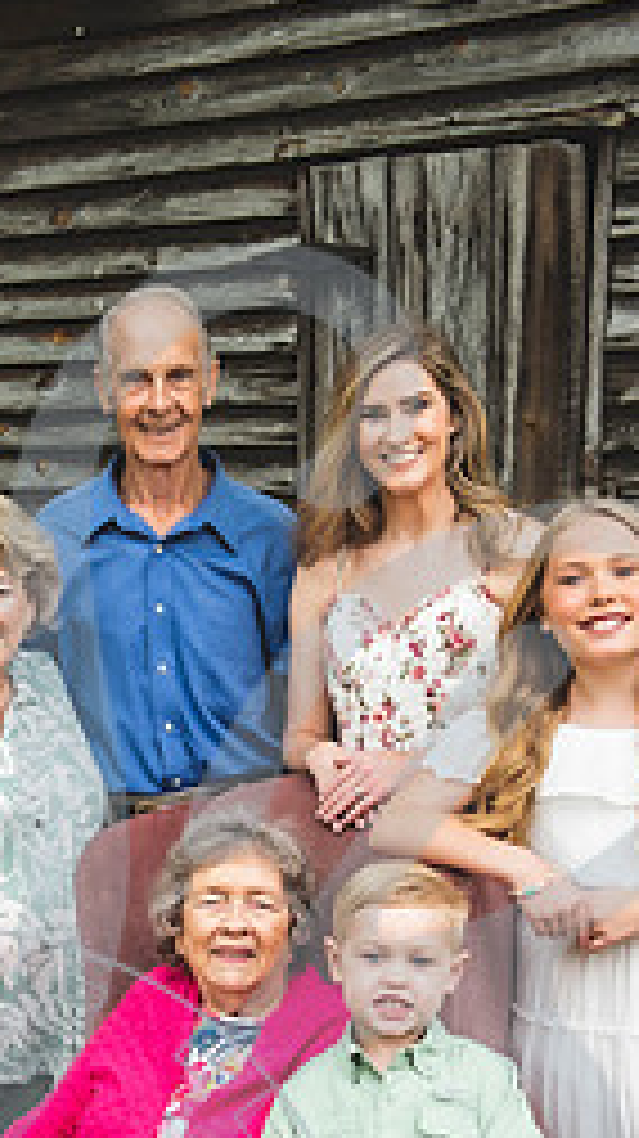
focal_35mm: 82
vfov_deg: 25.2
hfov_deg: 14.7
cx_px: 153
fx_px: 2474
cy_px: 1003
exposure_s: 1/200
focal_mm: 44
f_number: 5.6
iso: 250
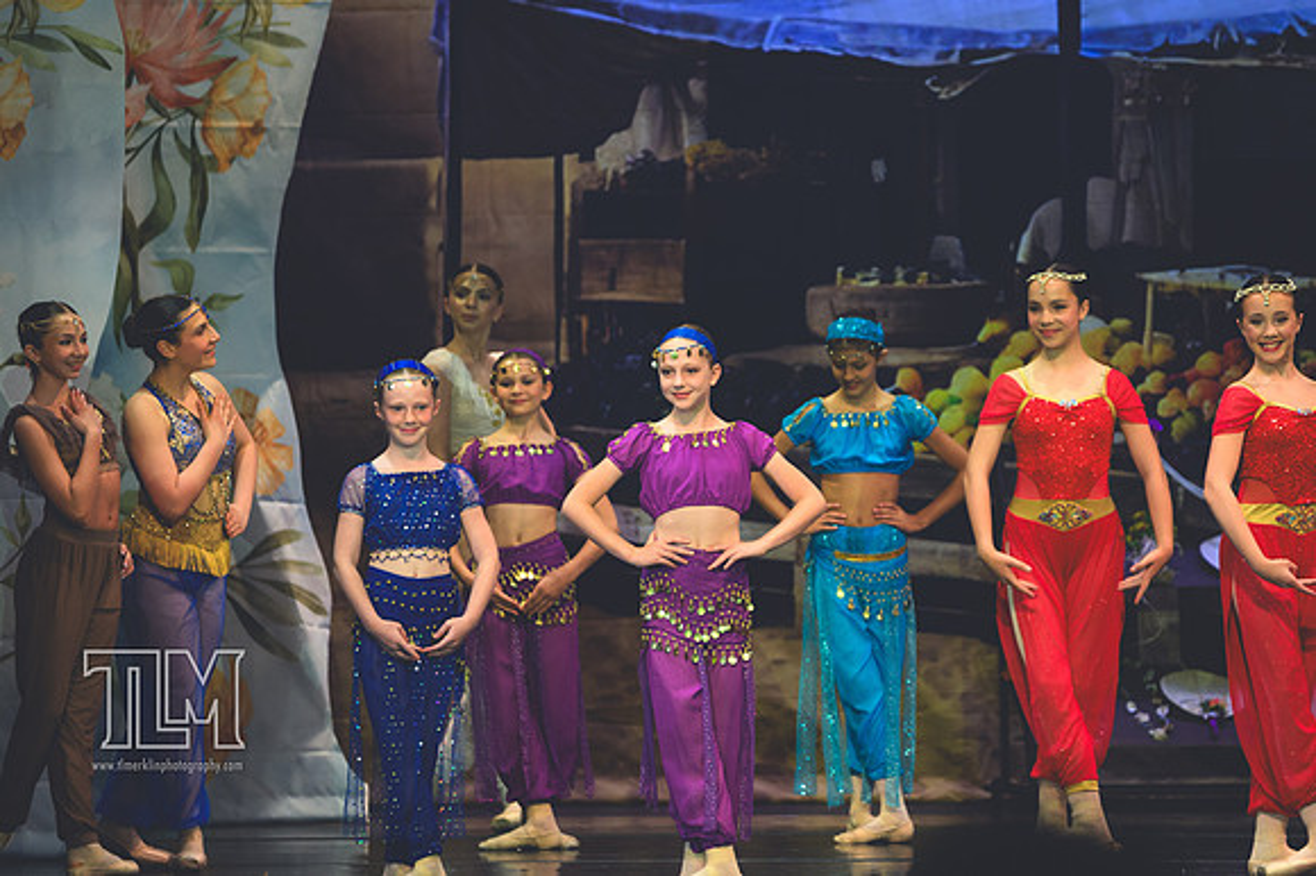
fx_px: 10960
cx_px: 658
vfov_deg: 4.6
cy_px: 438
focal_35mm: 300
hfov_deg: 6.9
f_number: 2.8
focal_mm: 200
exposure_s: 1/500
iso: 1400
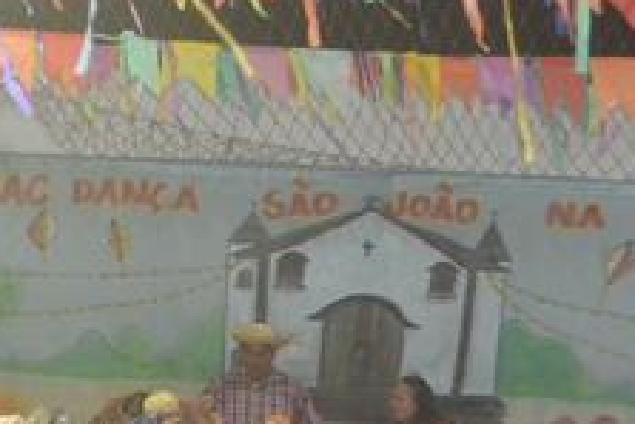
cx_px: -94
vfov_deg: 8.8
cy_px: 460
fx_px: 2736
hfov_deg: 13.0
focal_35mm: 155
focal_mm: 36
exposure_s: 1/60
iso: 2800
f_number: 5
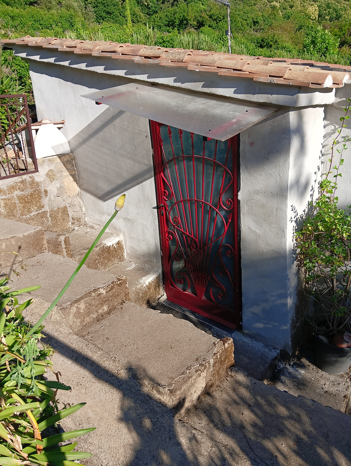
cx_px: 176
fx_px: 351
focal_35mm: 26
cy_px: 233
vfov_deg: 67.2
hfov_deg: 53.2
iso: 64
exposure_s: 1/531
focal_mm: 4.05
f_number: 1.8
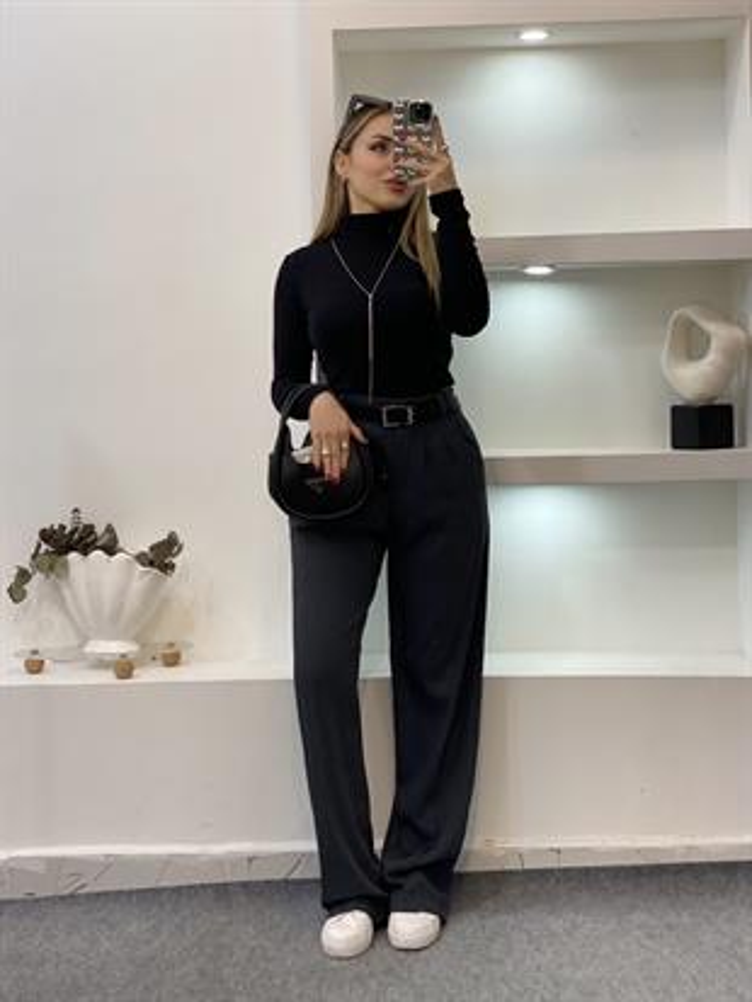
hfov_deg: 28.0
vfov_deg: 36.8
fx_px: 1505
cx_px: 376
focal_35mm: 52
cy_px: 501
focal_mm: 6
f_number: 2
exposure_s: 1/100
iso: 80
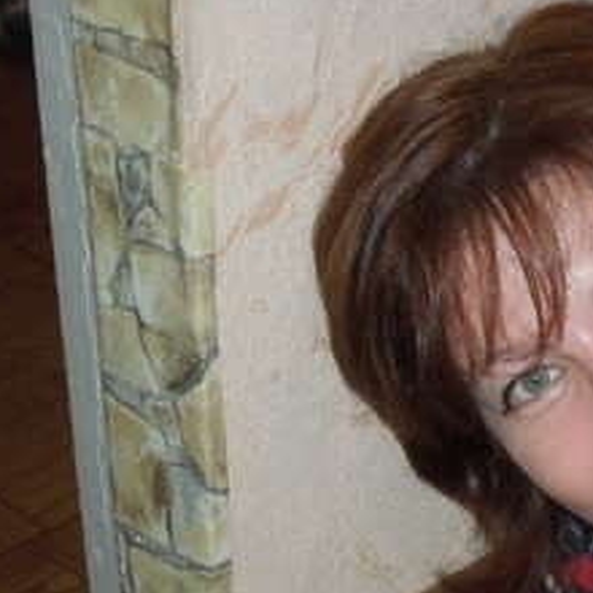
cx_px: 647
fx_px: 1822
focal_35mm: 94
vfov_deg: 18.1
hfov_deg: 17.9
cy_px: 577
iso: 200
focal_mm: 7
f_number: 3.8
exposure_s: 1/30
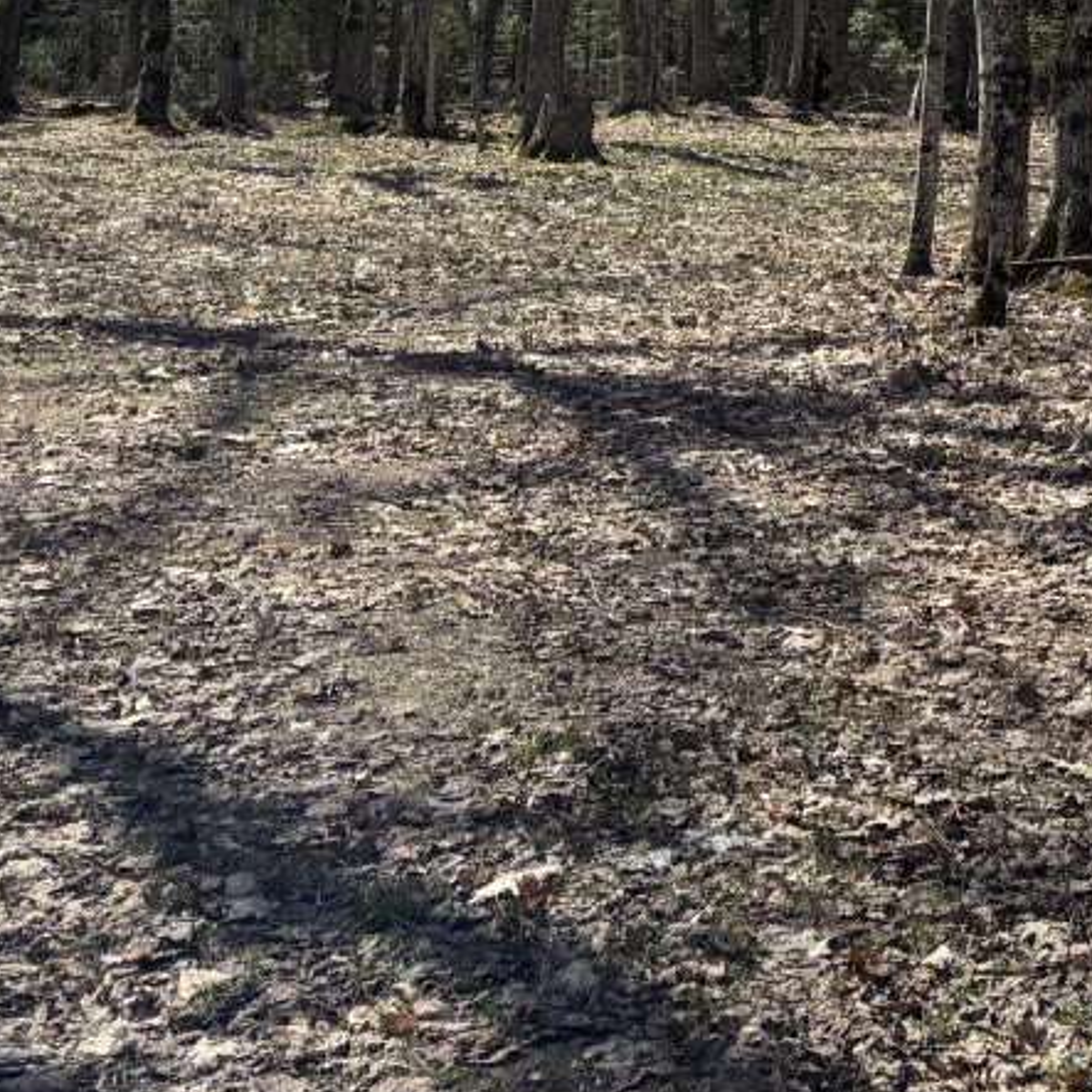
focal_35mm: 69
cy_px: -153
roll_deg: -1.4
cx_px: 1518
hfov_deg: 21.8
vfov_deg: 23.3
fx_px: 2463
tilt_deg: +5.1
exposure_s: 1/2252
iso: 80
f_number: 1.78
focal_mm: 6.76
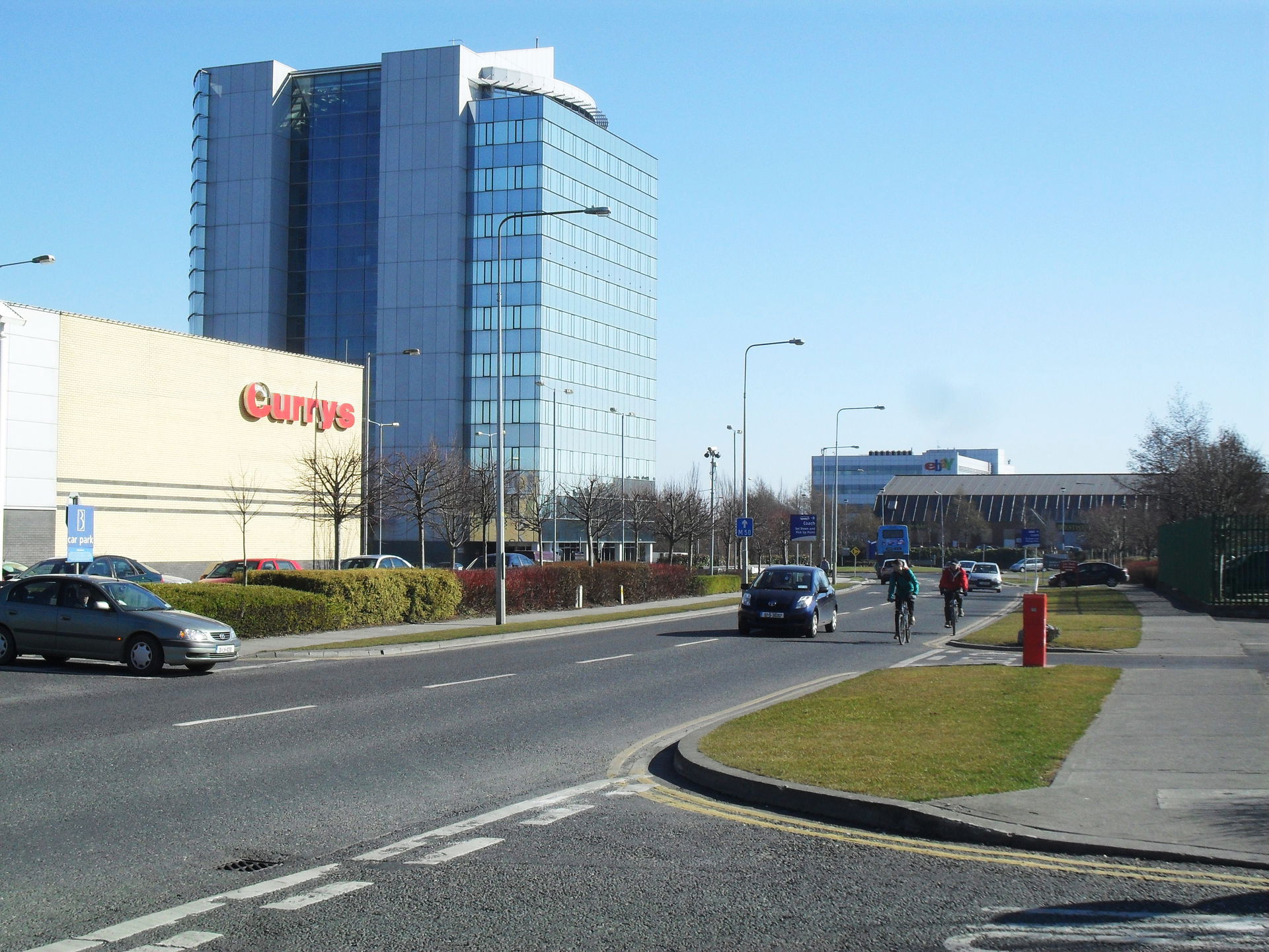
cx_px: 634
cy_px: 476
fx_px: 1796
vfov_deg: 29.7
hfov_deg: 38.9
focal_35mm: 49
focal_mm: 8.7
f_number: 10
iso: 100
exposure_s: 1/125
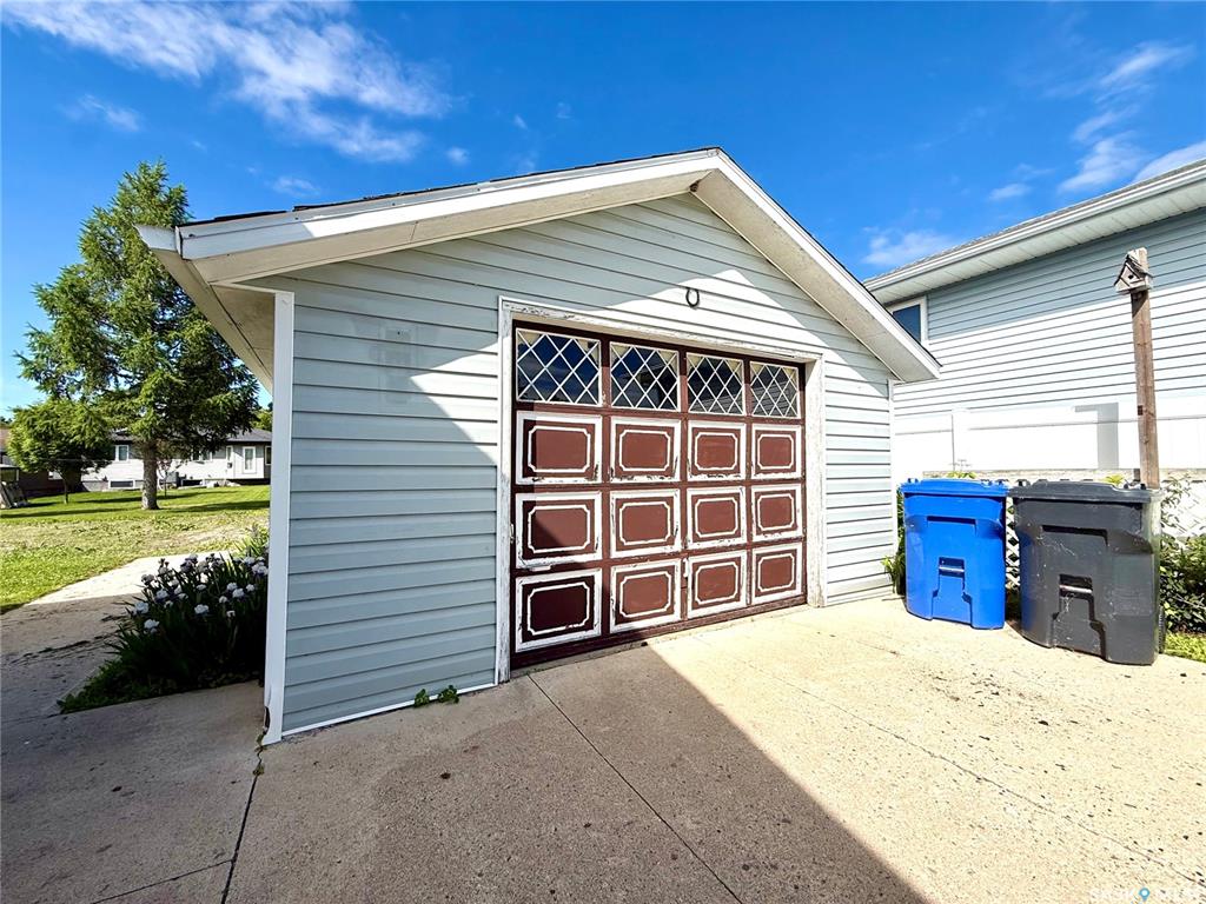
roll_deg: +0.5
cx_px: 603
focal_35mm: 14
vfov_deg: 85.7
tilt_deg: +2.0
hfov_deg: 102.1
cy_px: 452
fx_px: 488
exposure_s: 1/3125
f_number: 2.2
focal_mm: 2.22
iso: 50
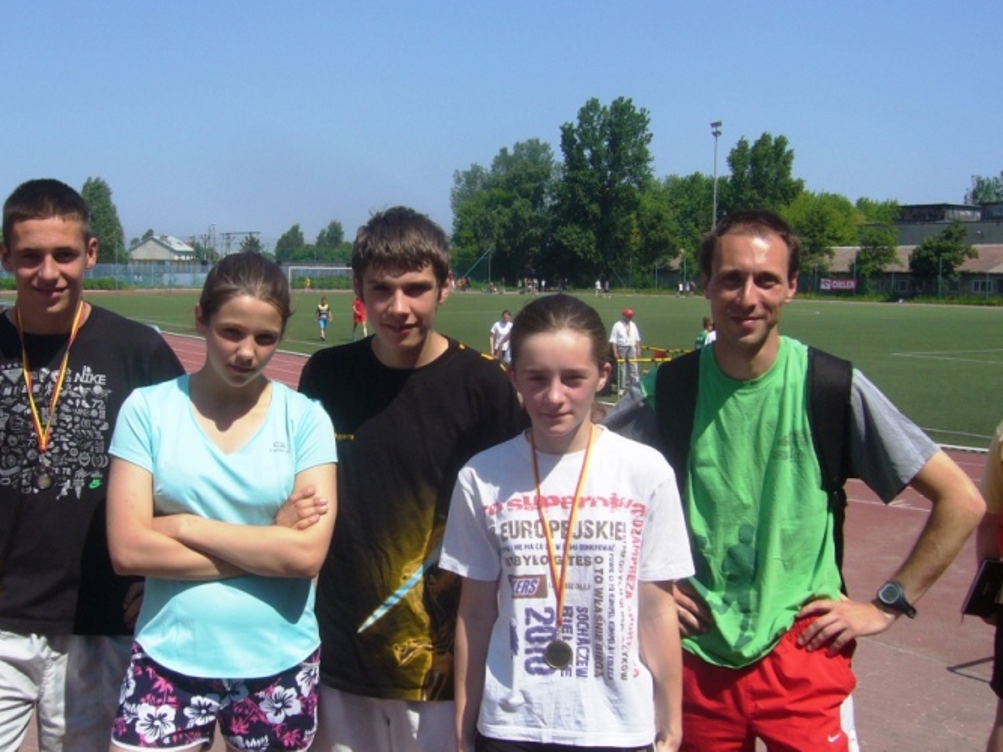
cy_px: 365
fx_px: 1217
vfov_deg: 34.3
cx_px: 411
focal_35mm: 42
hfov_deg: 44.6
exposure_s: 1/500
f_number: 5.6
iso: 80
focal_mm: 5.8
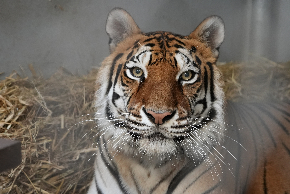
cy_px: 97
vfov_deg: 11.7
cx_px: 145
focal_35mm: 117
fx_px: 943
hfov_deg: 17.5
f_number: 5.6
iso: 10000
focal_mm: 117
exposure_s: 1/160
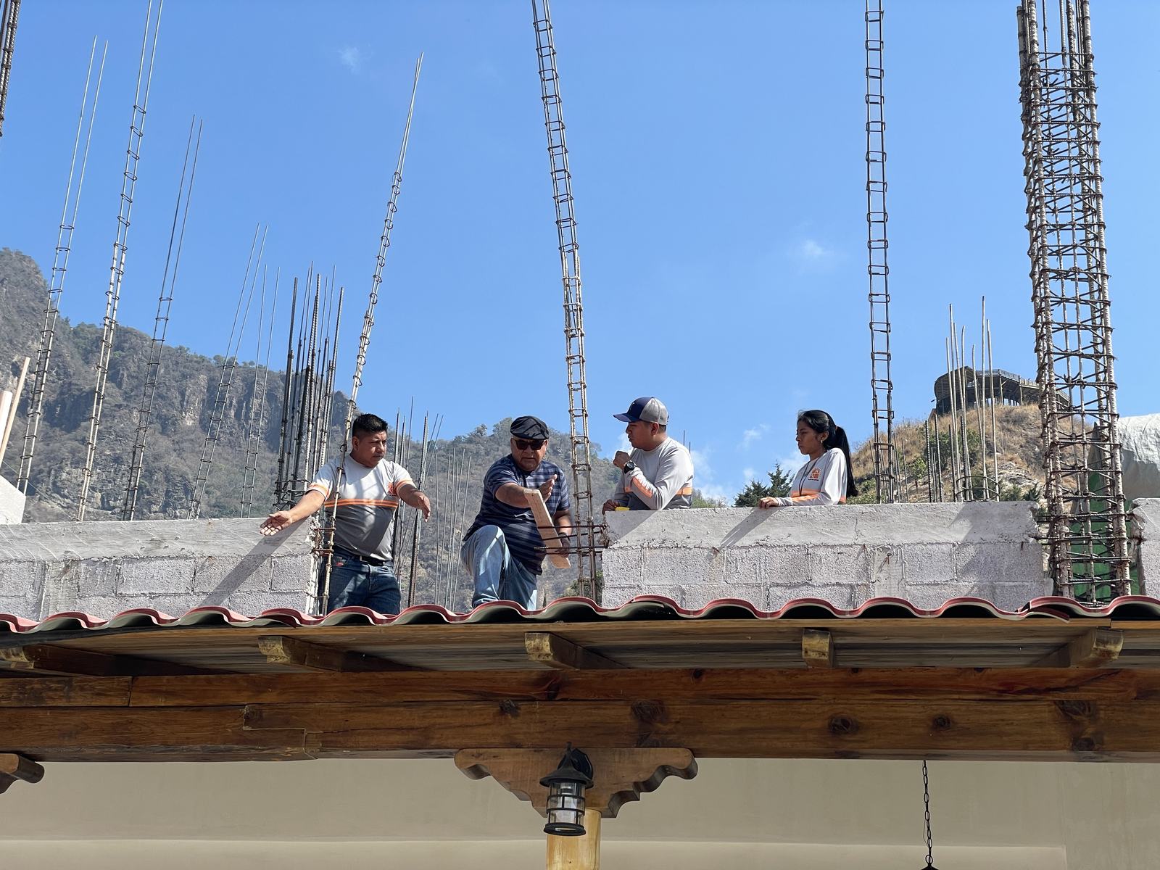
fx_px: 1743
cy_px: 435
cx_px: 580
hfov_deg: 36.8
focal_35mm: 52
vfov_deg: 28.0
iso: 25
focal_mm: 6
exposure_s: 1/1089
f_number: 2
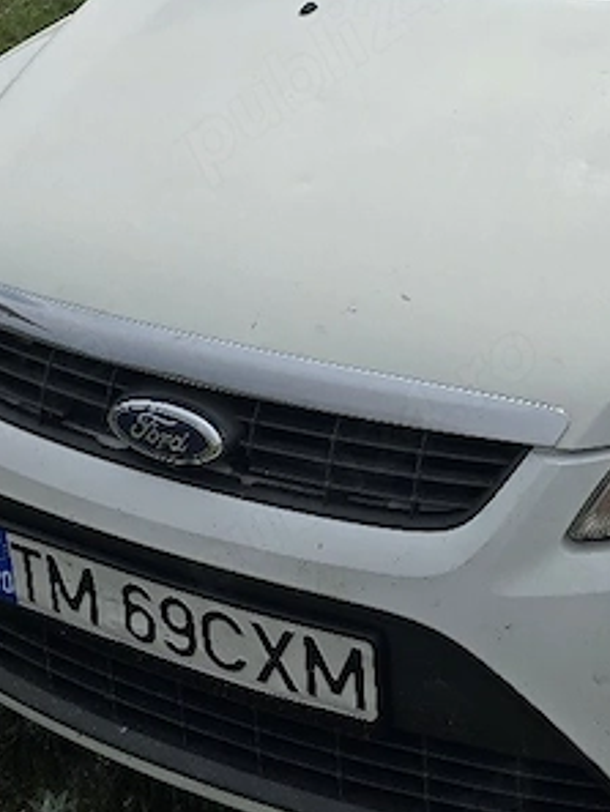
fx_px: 1456
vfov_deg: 30.0
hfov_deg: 23.4
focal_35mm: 62
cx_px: 468
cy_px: 101
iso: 12
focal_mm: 6.3
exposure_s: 1/2000
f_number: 1.7
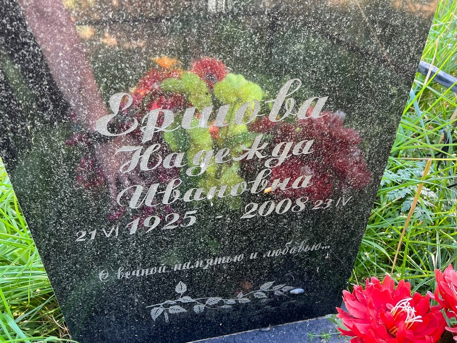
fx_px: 343
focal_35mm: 26
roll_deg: +1.7
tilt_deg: -31.6
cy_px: 172
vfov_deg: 53.1
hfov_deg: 67.3
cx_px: 228
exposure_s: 1/121
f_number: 1.5
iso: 125
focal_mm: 5.7
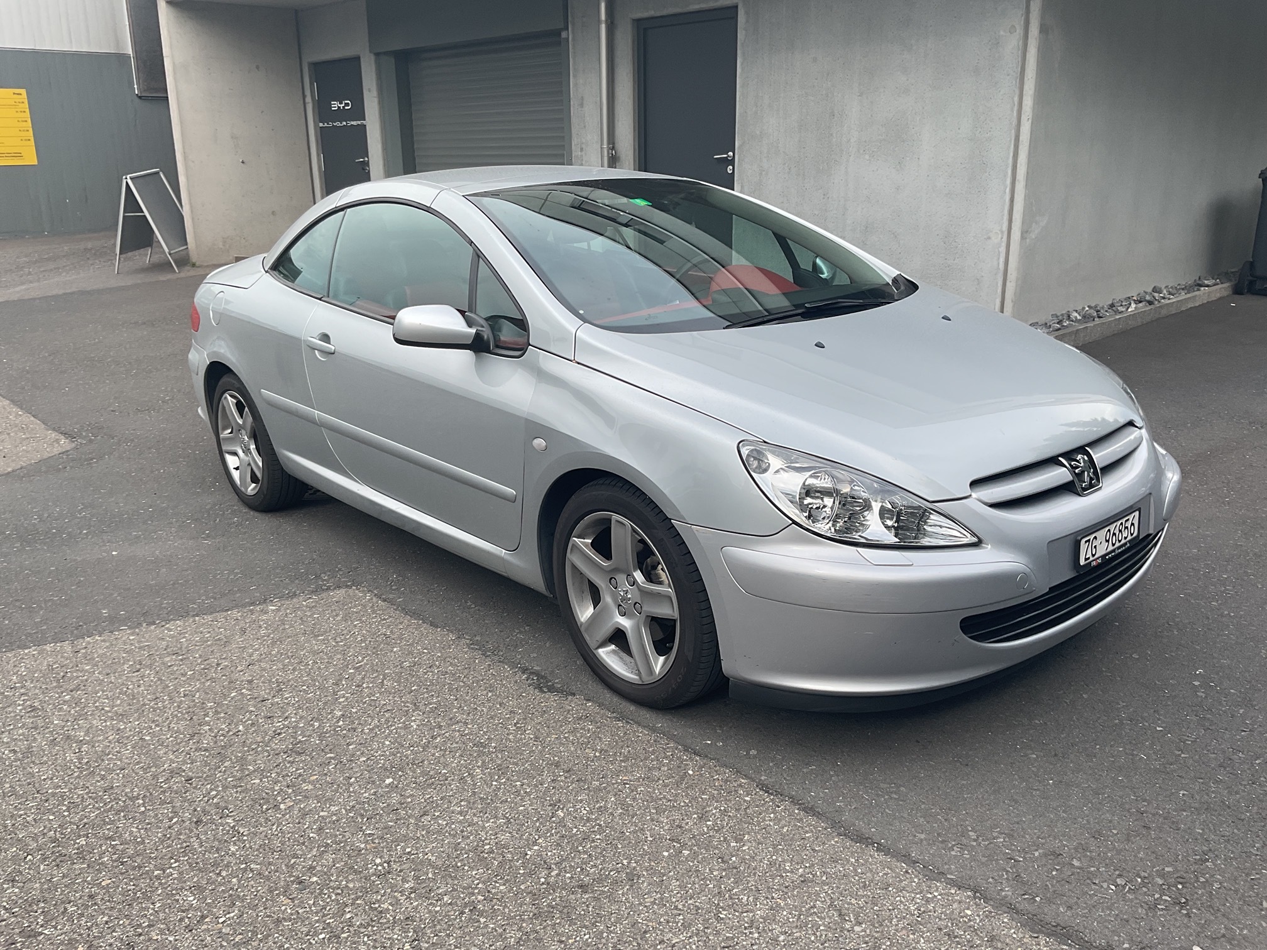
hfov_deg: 61.7
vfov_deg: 48.2
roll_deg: +1.0
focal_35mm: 29
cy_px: 475
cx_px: 634
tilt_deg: -16.8
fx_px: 1061
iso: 16
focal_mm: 3
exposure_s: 1/534
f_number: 1.8
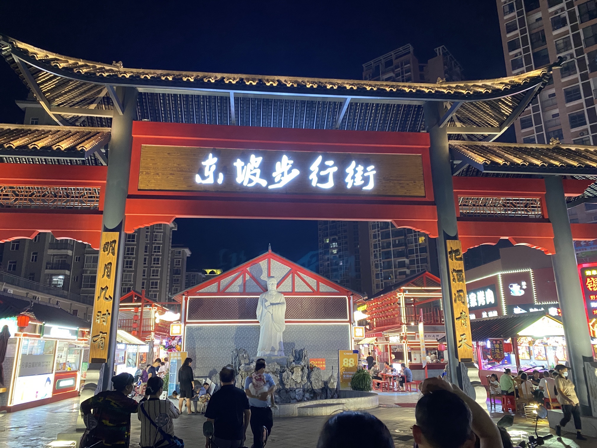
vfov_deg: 53.1
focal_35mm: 26
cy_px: 224
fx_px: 448
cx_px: 298
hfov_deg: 67.3
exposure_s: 1/50
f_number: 1.8
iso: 500
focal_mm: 4.25
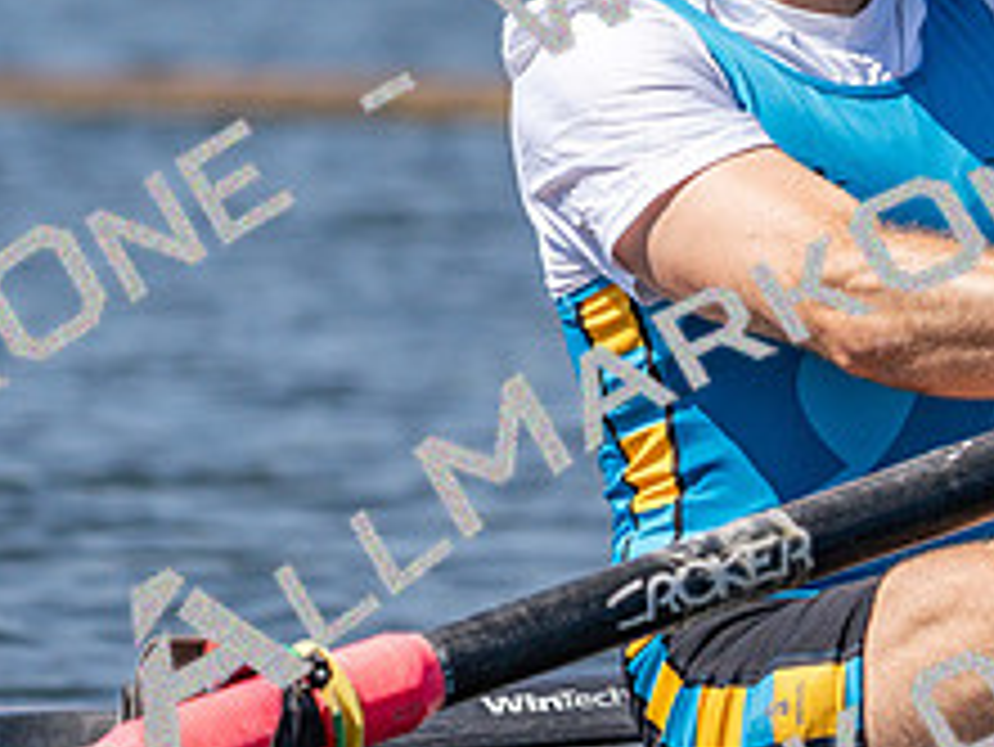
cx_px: 1043
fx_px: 18905
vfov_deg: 2.3
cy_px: 70
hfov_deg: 3.0
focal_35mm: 658
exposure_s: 1/2000
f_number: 5.6
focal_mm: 261
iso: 250
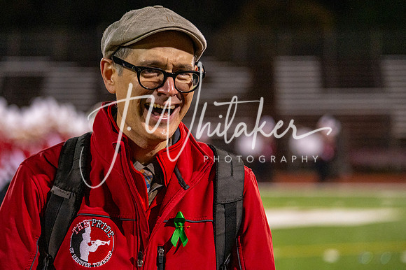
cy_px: 135
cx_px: 203
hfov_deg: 10.6
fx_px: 2193
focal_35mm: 195
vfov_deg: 7.1
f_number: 5.3
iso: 6400
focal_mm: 180
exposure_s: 1/250
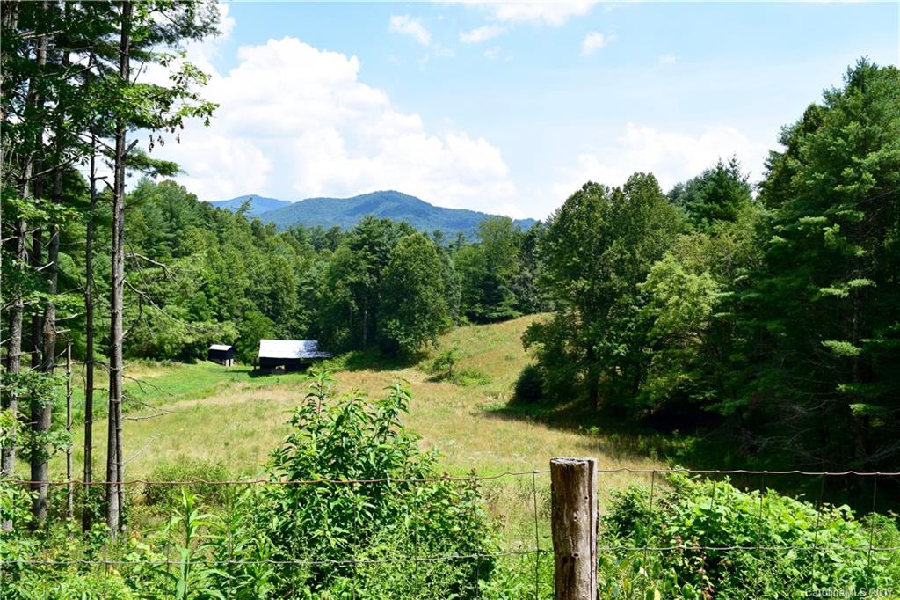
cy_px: 300
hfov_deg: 61.9
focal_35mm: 30
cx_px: 450
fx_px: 750
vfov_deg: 43.6
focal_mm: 20
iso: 400
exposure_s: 1/400
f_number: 11
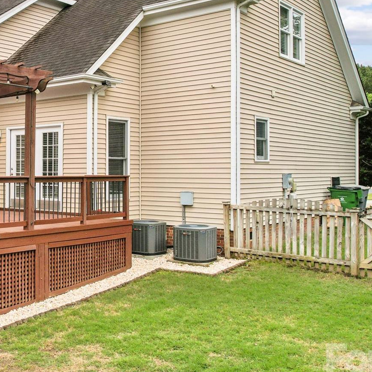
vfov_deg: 38.1
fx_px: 535
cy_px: 135
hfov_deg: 35.6
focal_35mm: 44
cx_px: 24
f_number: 2.8
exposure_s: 1/200
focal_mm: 8.4
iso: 100
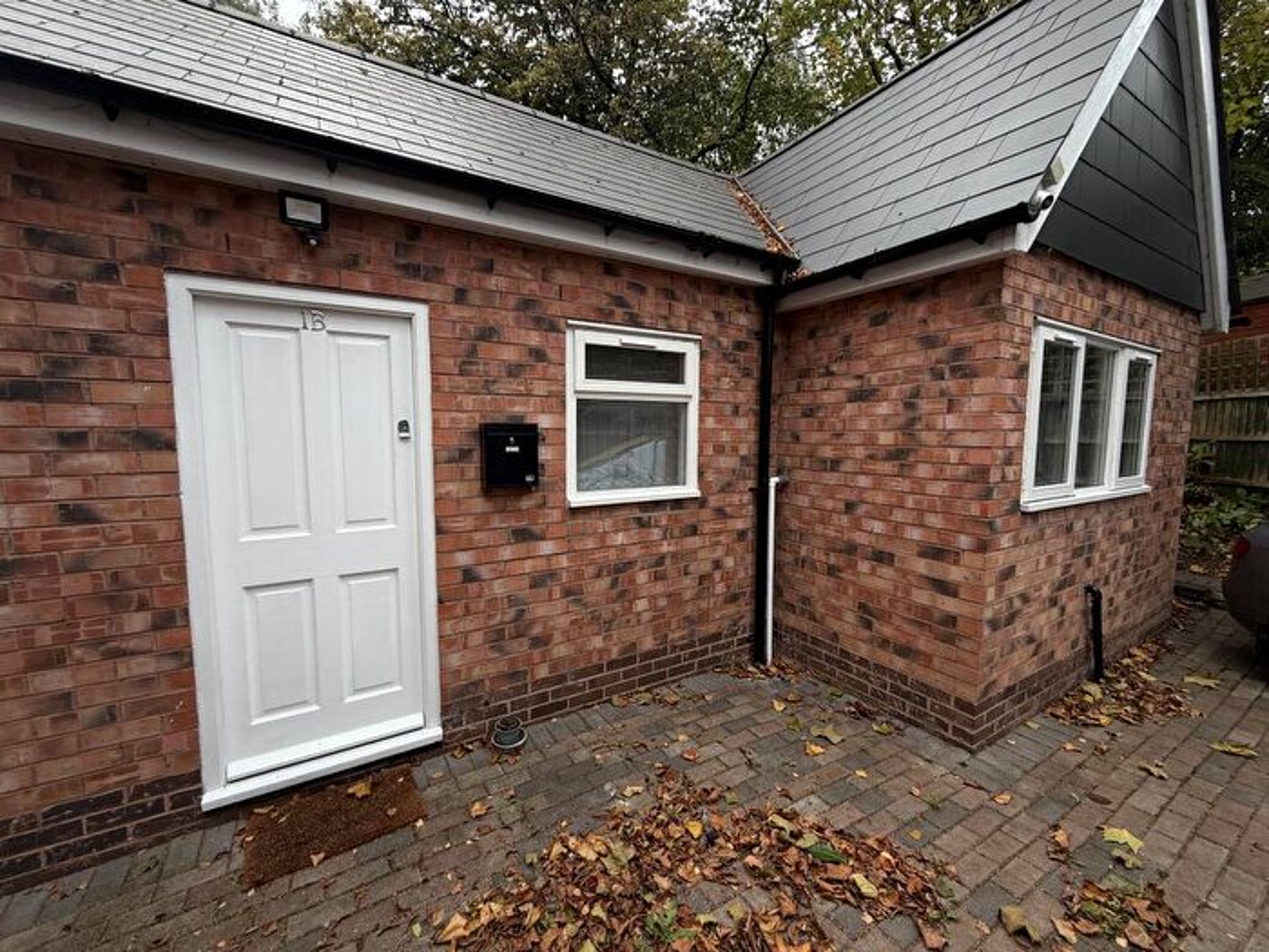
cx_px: 634
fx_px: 513
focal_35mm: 14
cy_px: 476
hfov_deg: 102.1
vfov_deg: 85.7
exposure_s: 1/370
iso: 50
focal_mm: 2.22
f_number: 2.2
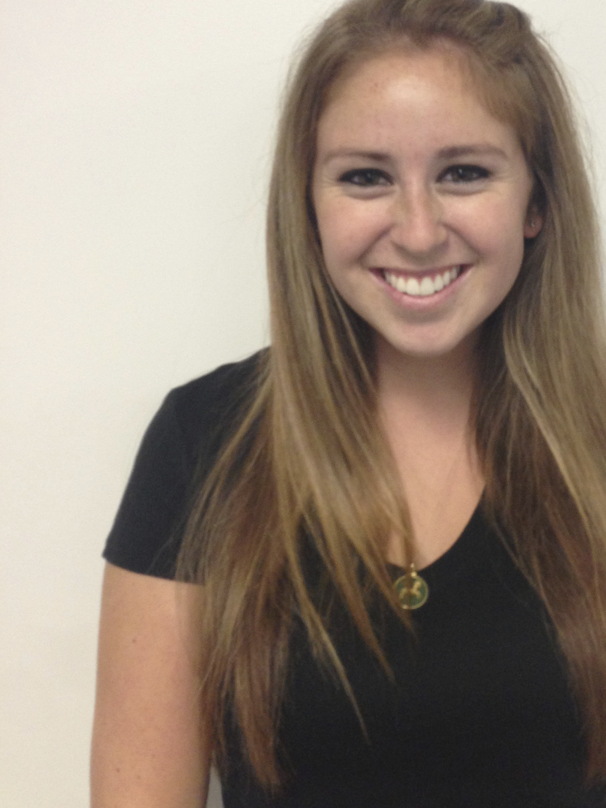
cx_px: 419
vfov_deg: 40.7
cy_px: 266
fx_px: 1074
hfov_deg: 31.2
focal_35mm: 46
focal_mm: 4.13
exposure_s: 1/20
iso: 160
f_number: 2.4
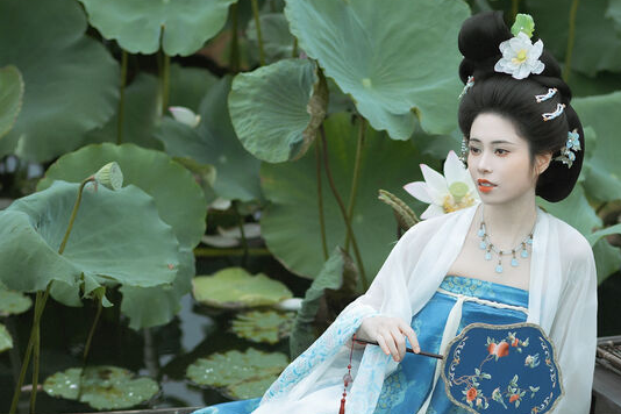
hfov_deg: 10.8
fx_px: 3294
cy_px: 280
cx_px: 400
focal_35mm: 191
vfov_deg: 7.2
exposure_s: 1/1250
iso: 100
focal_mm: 85
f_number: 2
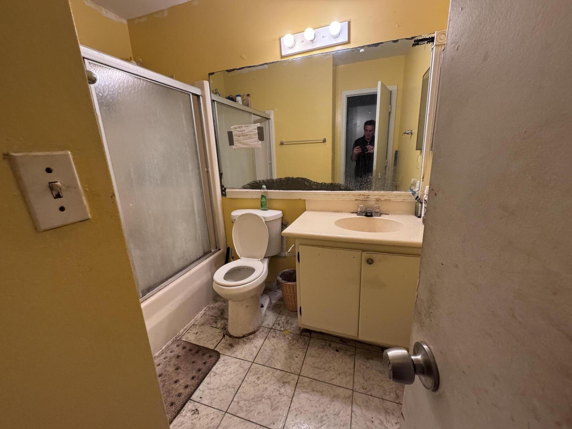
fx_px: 231
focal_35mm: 14
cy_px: 214
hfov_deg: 102.1
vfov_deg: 85.7
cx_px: 286
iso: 320
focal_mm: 2.22
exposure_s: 1/120
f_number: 2.2
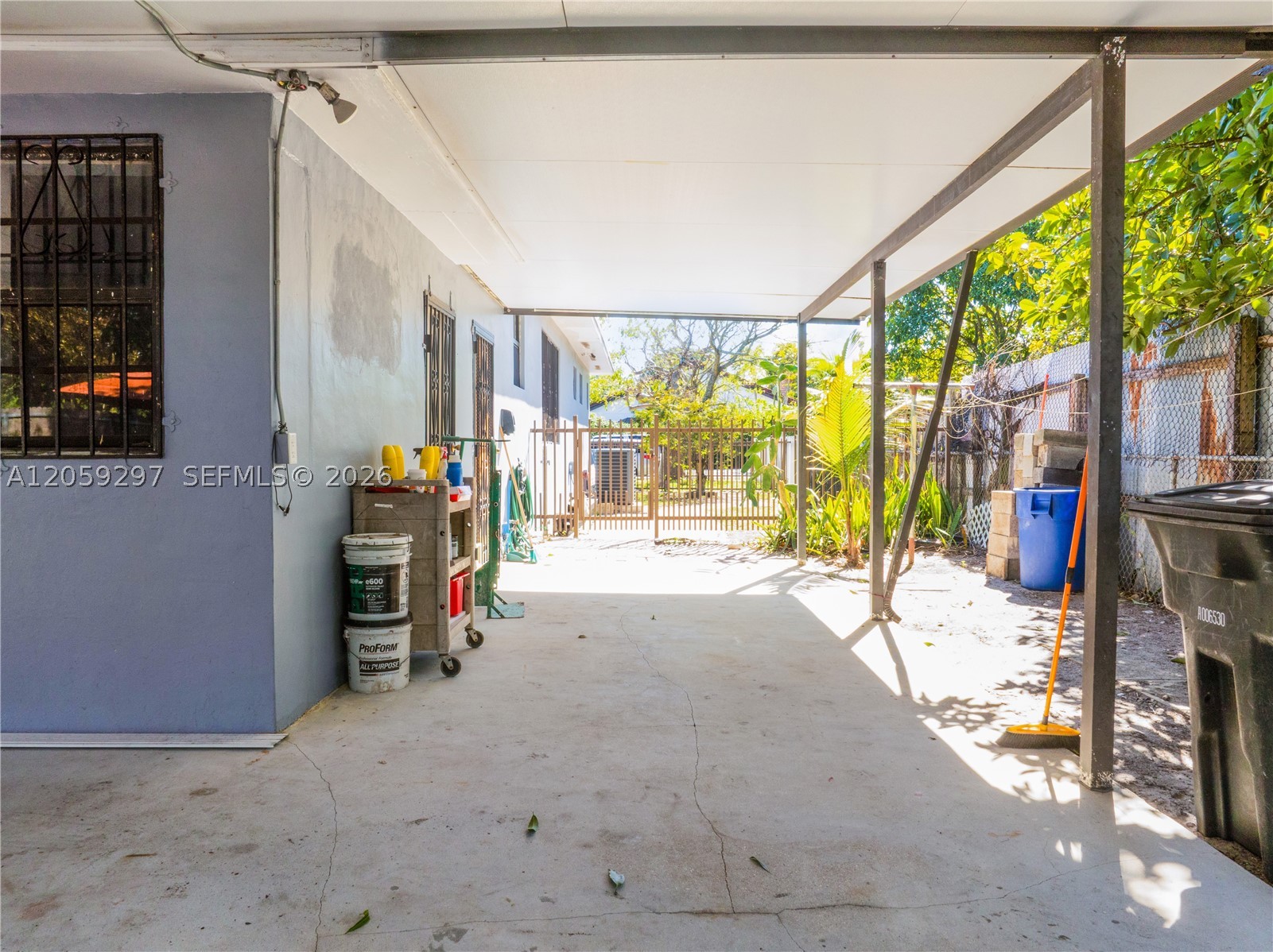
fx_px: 882
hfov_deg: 71.6
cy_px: 476
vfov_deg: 56.7
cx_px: 636
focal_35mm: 24
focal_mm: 12.29
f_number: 11
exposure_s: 1/30
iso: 200
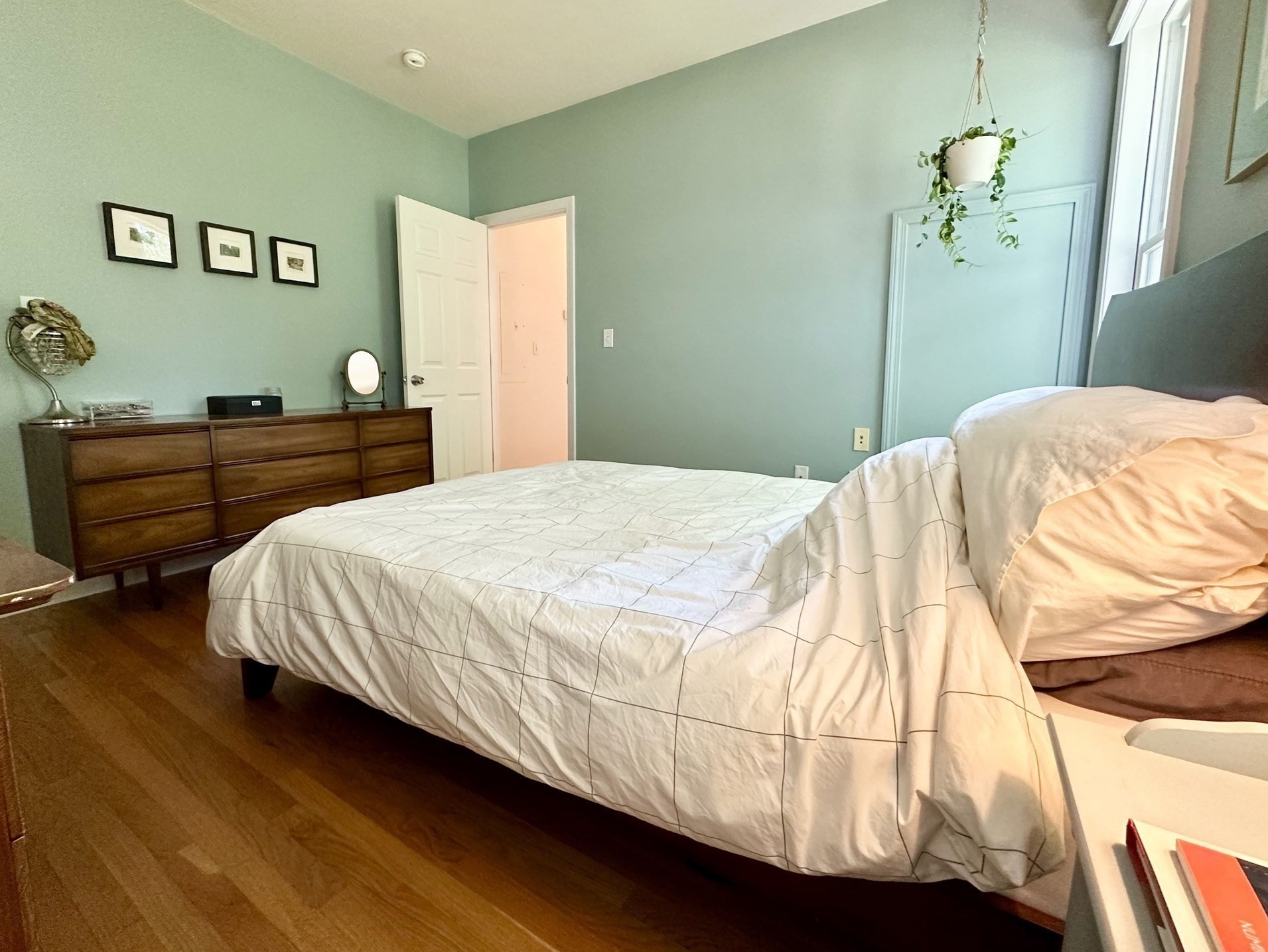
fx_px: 550
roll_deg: -0.6
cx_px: 618
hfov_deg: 98.1
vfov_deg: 81.7
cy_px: 444
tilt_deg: -6.0
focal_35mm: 15
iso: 320
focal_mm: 2.22
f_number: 2.2
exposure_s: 1/60
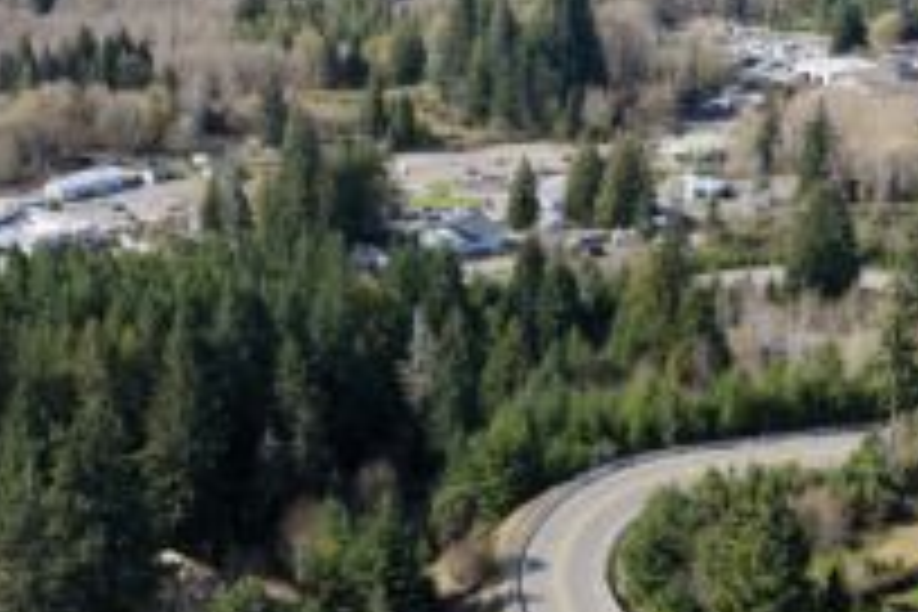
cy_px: 133
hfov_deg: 36.2
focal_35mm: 55
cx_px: 518
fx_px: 1402
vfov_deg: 24.3
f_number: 2.8
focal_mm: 14.45
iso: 400
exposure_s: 1/1600
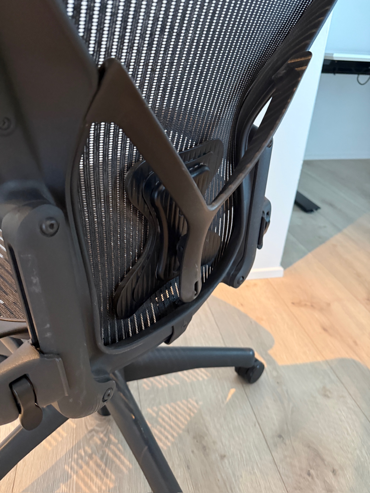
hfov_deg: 56.8
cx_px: 185
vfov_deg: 71.6
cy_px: 246
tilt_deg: -32.2
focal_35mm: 24
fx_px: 342
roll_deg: -1.2
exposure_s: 1/33
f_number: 1.78
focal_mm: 6.76
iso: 640
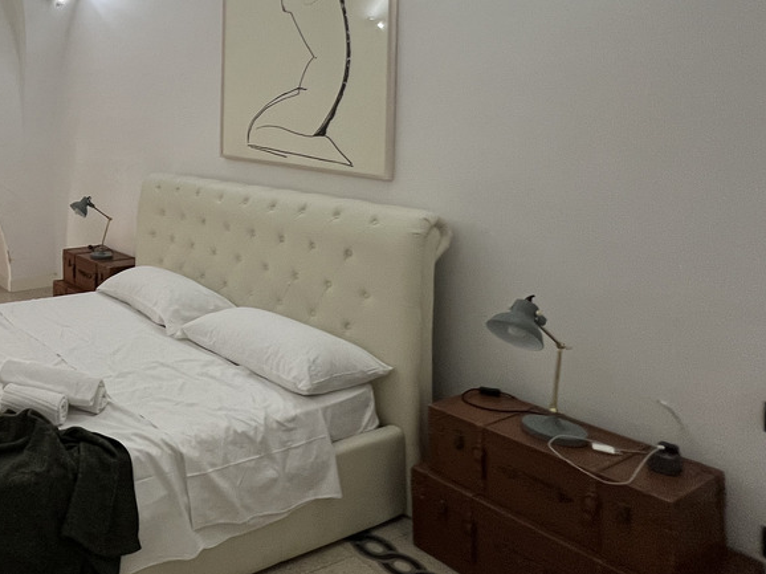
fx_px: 597
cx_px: 4
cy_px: 109
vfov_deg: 48.2
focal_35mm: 27
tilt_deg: +0.1
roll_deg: -0.2
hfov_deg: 52.3
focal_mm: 1.57
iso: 200
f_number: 1.8
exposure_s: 1/100
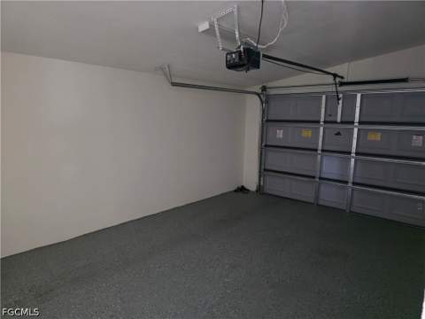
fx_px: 282
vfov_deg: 58.9
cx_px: 212
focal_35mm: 23
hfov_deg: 73.9
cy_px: 160
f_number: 1.7
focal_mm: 6.3
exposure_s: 1/40
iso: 1600
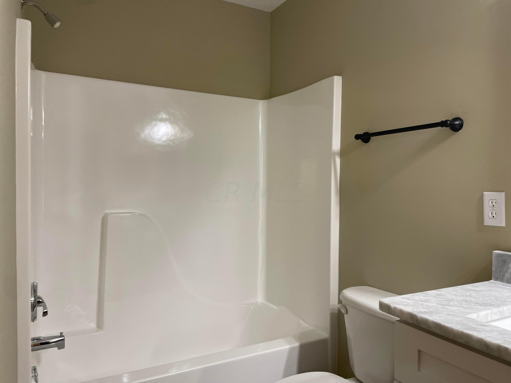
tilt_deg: -2.5
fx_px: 384
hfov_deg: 67.3
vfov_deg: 53.1
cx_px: 256
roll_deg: +0.4
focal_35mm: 26
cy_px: 192
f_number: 1.6
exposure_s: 1/60
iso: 100
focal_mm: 4.2
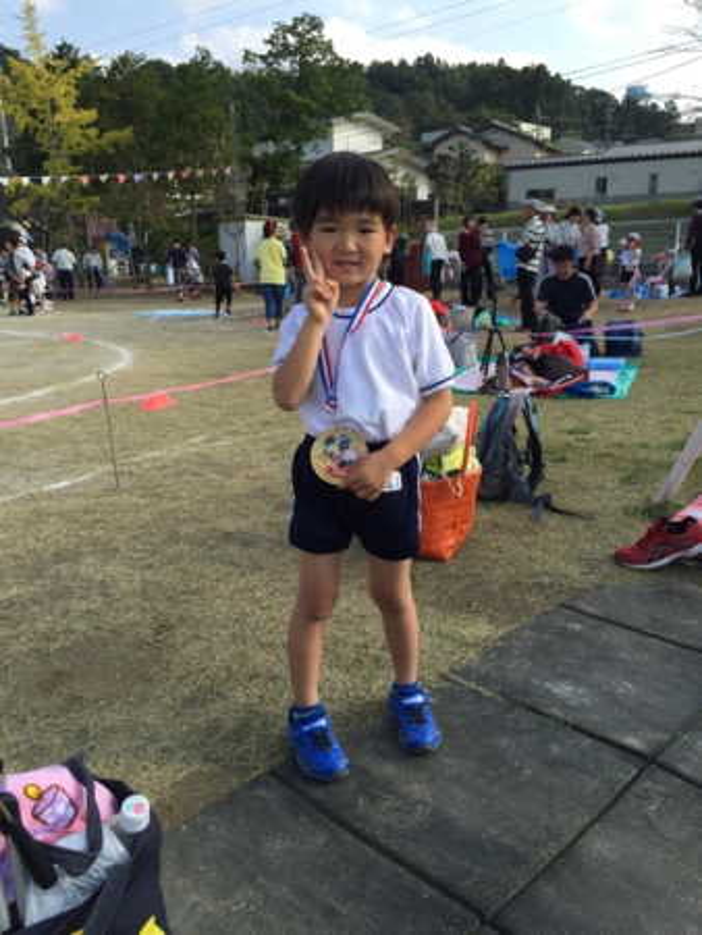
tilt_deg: -15.3
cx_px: 351
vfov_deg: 61.6
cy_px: 468
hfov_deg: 48.3
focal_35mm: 29
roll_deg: +0.0
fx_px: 783
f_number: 2.2
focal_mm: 4.15
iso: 32
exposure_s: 1/732
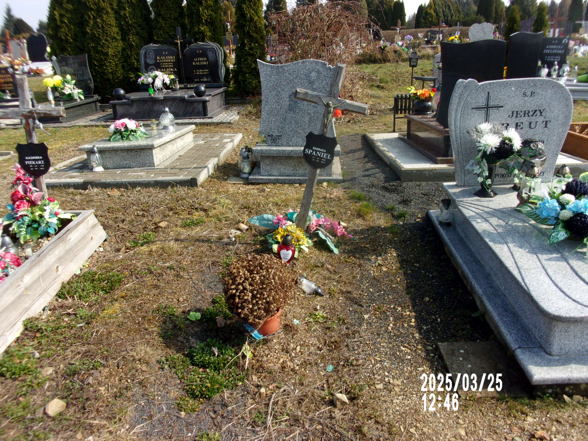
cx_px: 294
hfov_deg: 63.4
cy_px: 220
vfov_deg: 49.7
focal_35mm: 28
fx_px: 476
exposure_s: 1/56
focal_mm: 5.1
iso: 80
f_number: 10.8
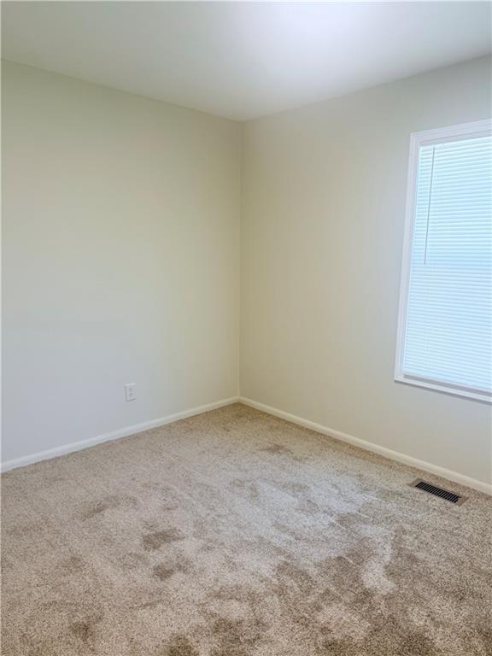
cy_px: 328
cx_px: 246
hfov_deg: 56.8
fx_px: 455
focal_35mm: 24
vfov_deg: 71.6
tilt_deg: -8.8
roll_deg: -1.1
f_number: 1.78
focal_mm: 6.76
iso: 100
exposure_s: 1/60
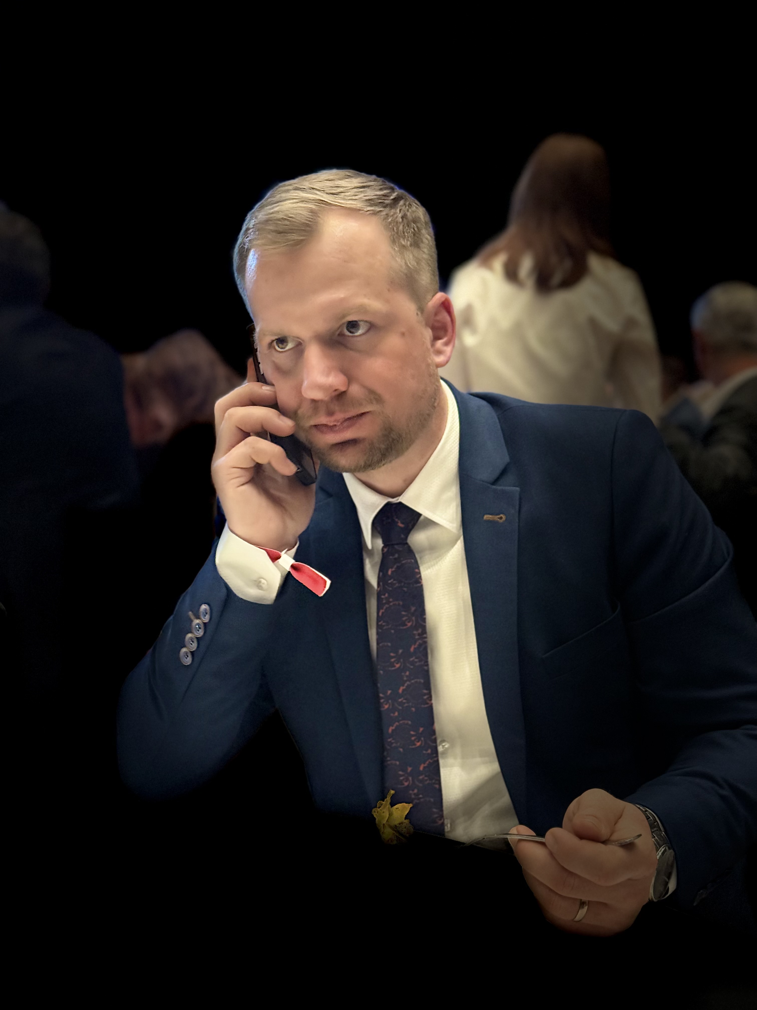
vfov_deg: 39.7
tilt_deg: -3.7
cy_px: 505
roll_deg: -0.2
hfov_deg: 30.3
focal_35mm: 48
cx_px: 378
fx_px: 1400
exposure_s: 1/24
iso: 800
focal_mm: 6.76
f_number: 1.78
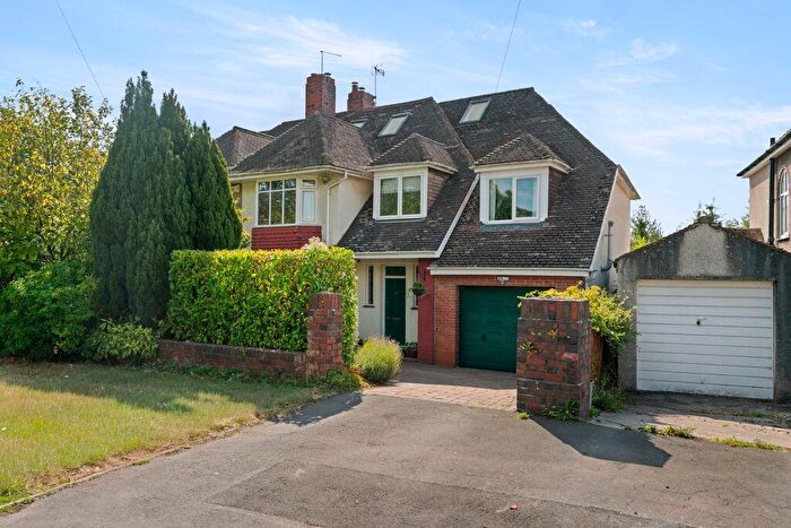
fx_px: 604
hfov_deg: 66.4
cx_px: 396
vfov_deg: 47.2
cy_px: 264
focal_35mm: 28
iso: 250
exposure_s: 1/250
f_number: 8
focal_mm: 27.5
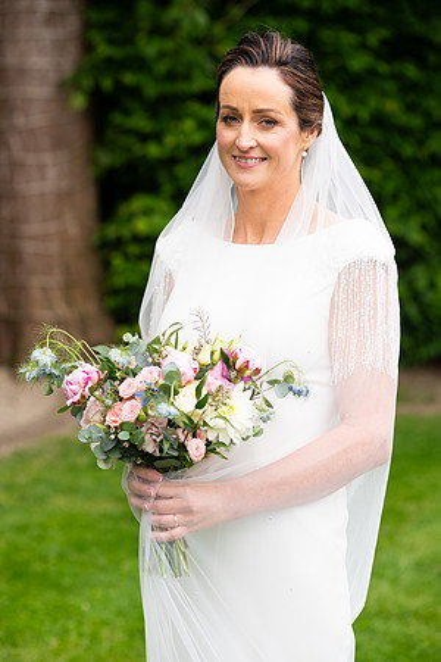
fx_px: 1837
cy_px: 331
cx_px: 220
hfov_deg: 13.7
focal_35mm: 100
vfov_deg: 20.4
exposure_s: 1/200
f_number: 3.5
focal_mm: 100
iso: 250
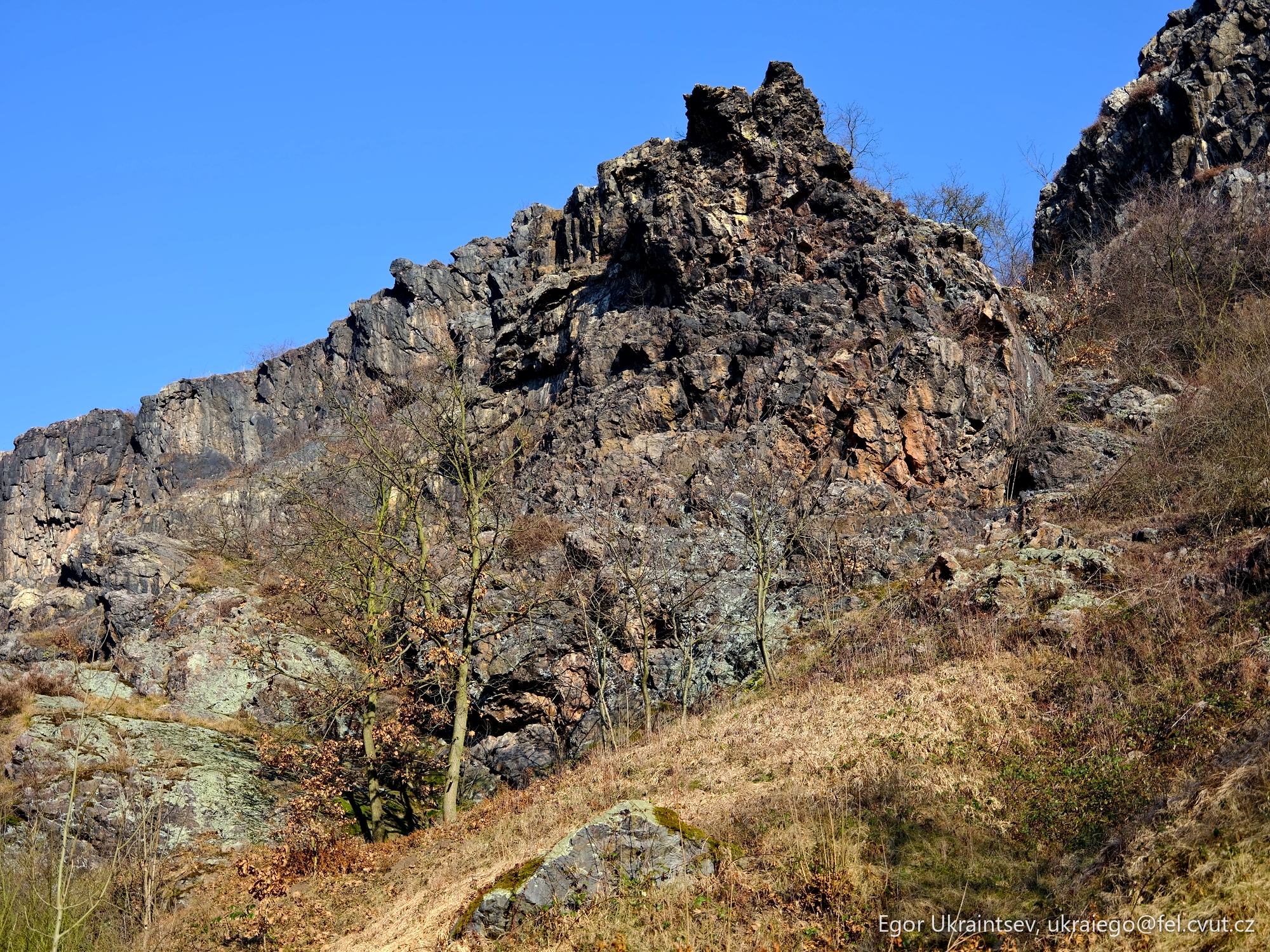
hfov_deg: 46.8
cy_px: 476
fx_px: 1468
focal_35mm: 40
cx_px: 635
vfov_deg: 36.0
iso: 100
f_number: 5.2
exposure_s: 1/250
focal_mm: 50
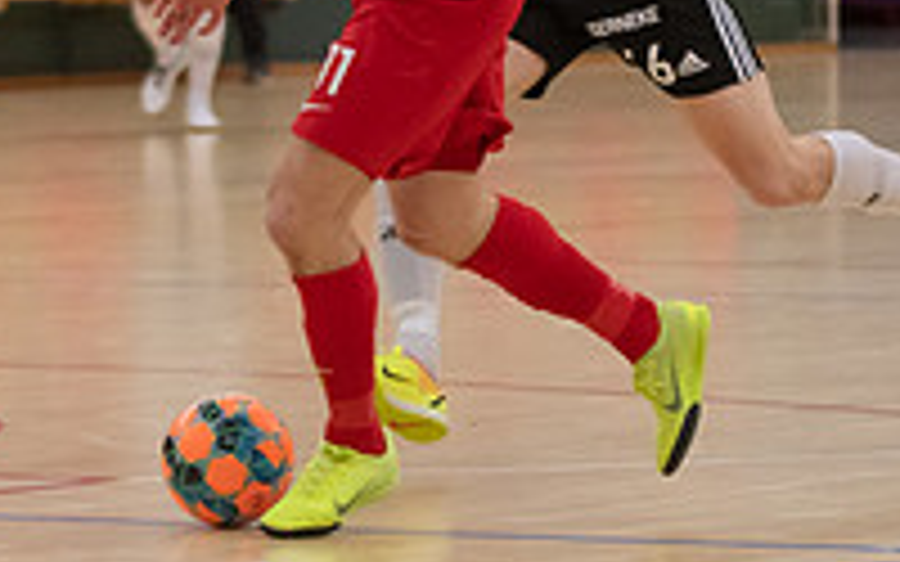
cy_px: 255
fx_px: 9002
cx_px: 459
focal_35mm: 367
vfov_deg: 3.6
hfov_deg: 5.7
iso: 450
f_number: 2.8
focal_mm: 70
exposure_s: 1/800
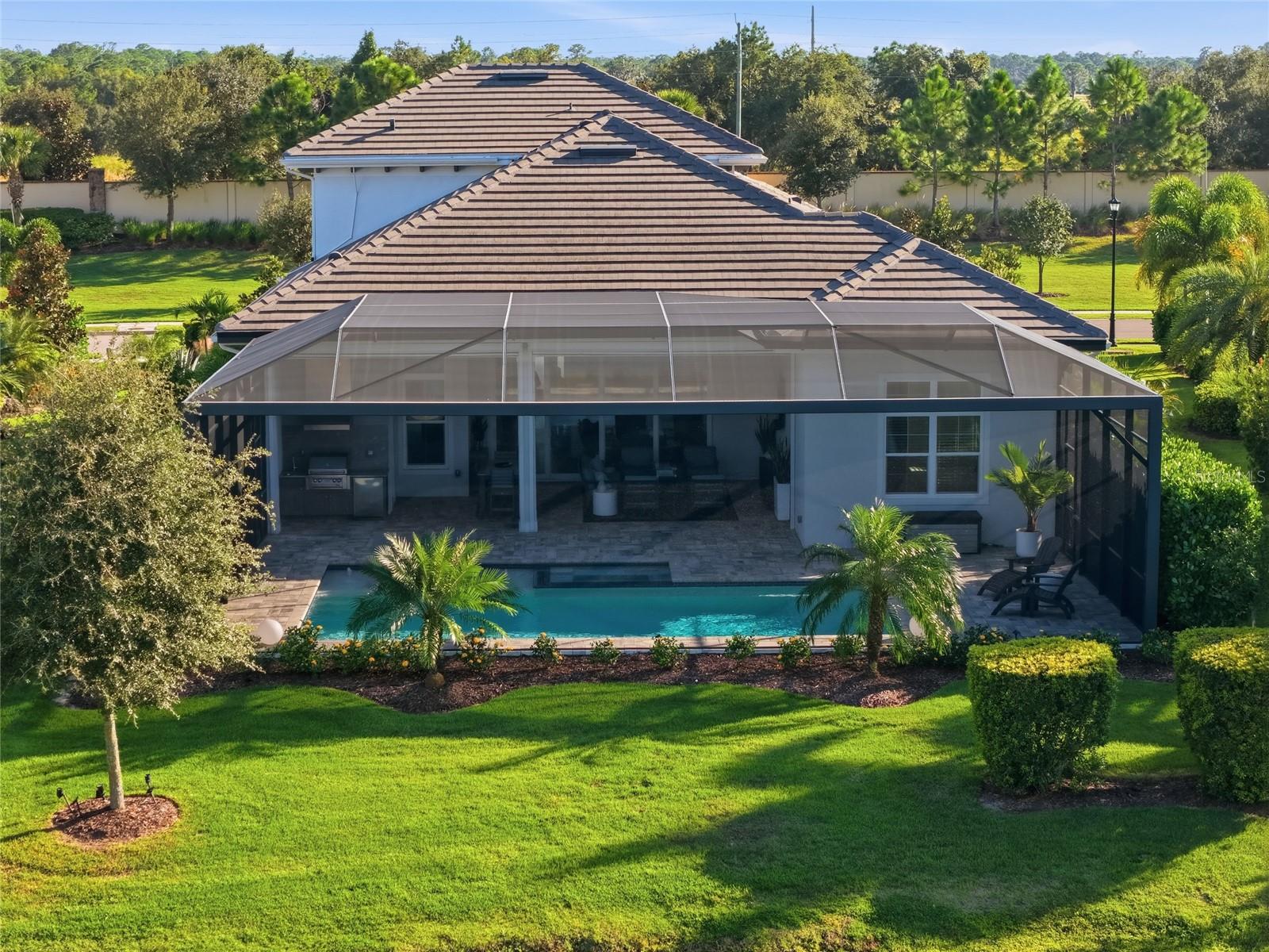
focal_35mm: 70
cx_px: 634
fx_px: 2566
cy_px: 476
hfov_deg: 27.8
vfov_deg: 21.0
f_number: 2.8
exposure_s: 1/320
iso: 100
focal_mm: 19.4
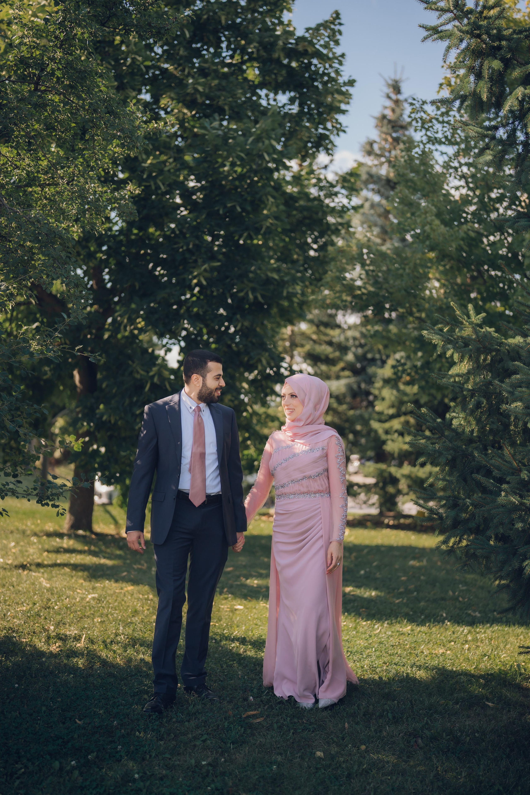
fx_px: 1104
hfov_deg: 27.0
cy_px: 398
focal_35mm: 50
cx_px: 265
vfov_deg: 39.6
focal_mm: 50
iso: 125
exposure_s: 1/1600
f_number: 1.4
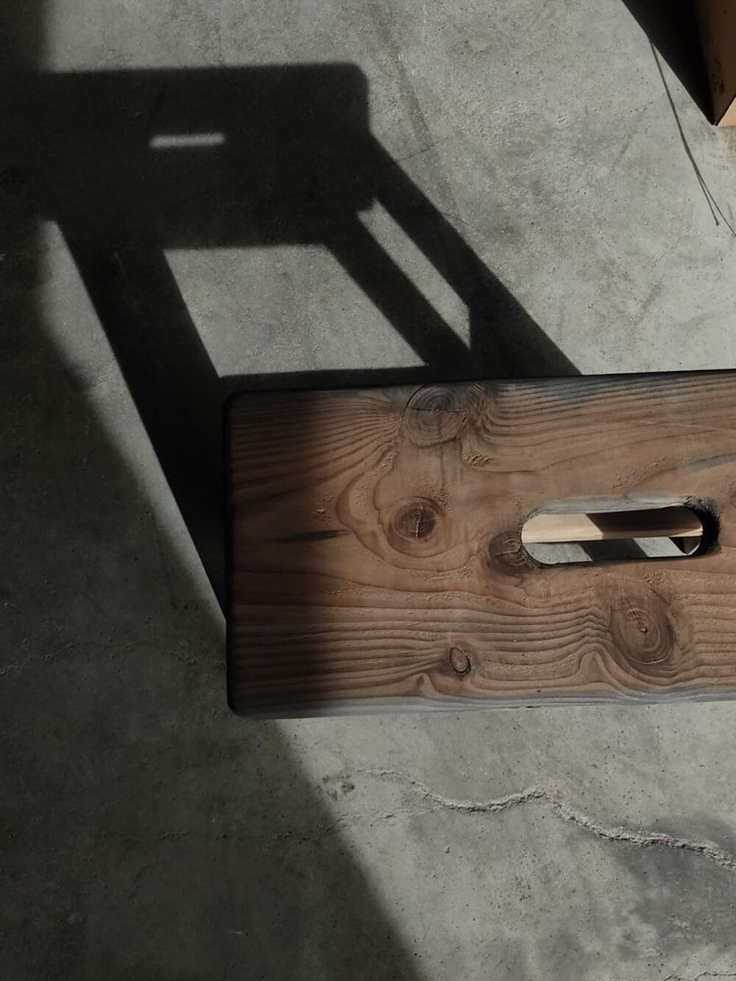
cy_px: 490
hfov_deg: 53.1
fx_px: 737
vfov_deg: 67.3
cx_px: 368
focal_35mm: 26
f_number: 1.79
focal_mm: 4.74
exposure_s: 1/1600
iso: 200
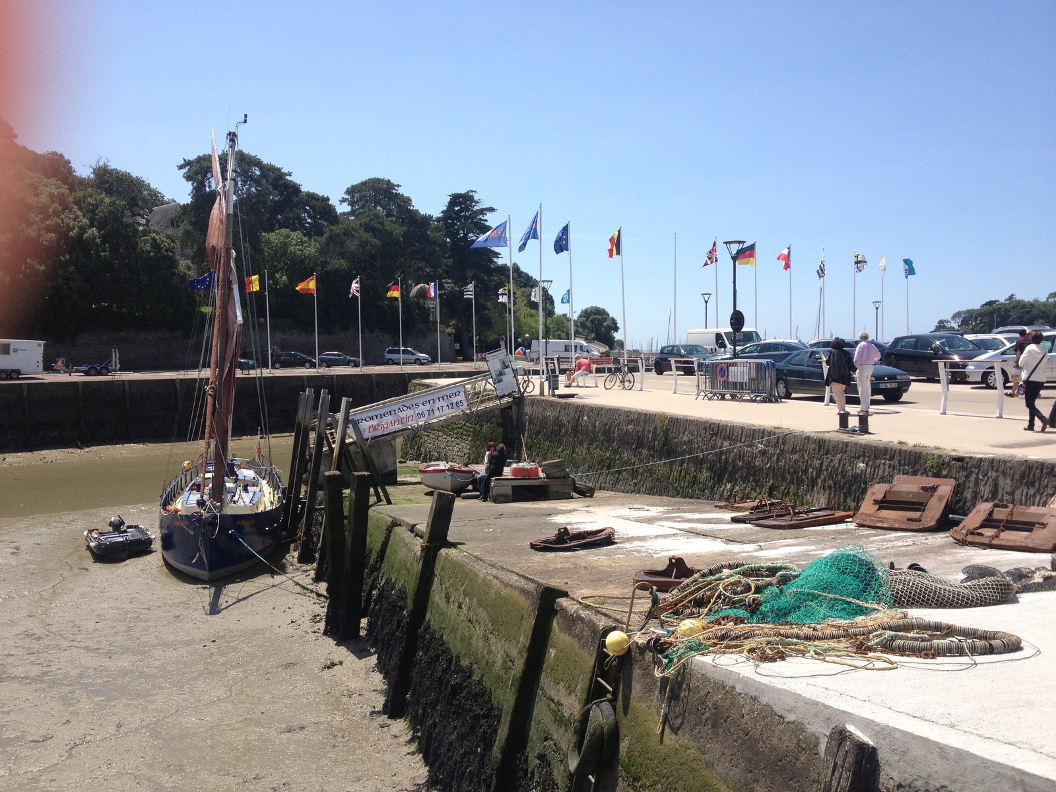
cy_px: 396
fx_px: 1068
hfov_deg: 52.6
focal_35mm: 35
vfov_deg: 40.7
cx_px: 528
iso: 50
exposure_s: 1/1623
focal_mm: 4.28
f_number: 2.4
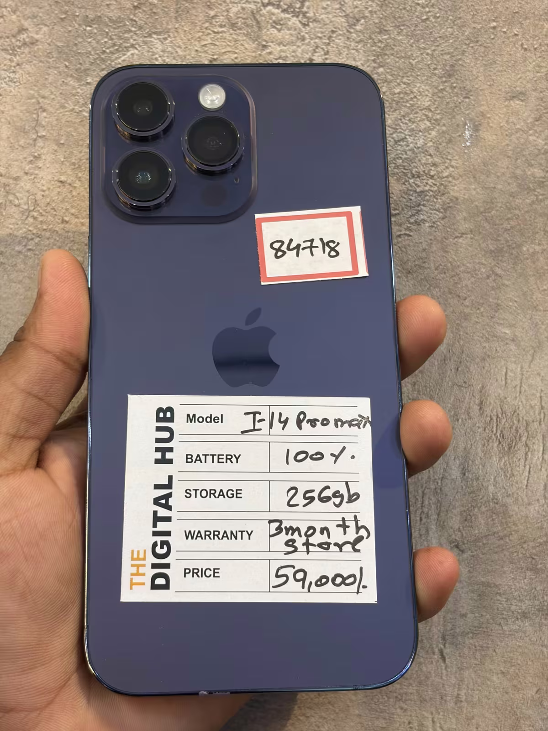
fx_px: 1098
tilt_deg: +7.4
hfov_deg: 28.0
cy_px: 366
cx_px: 274
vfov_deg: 36.8
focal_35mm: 52
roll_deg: -0.1
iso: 80
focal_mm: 5.96
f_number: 1.6
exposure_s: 1/50
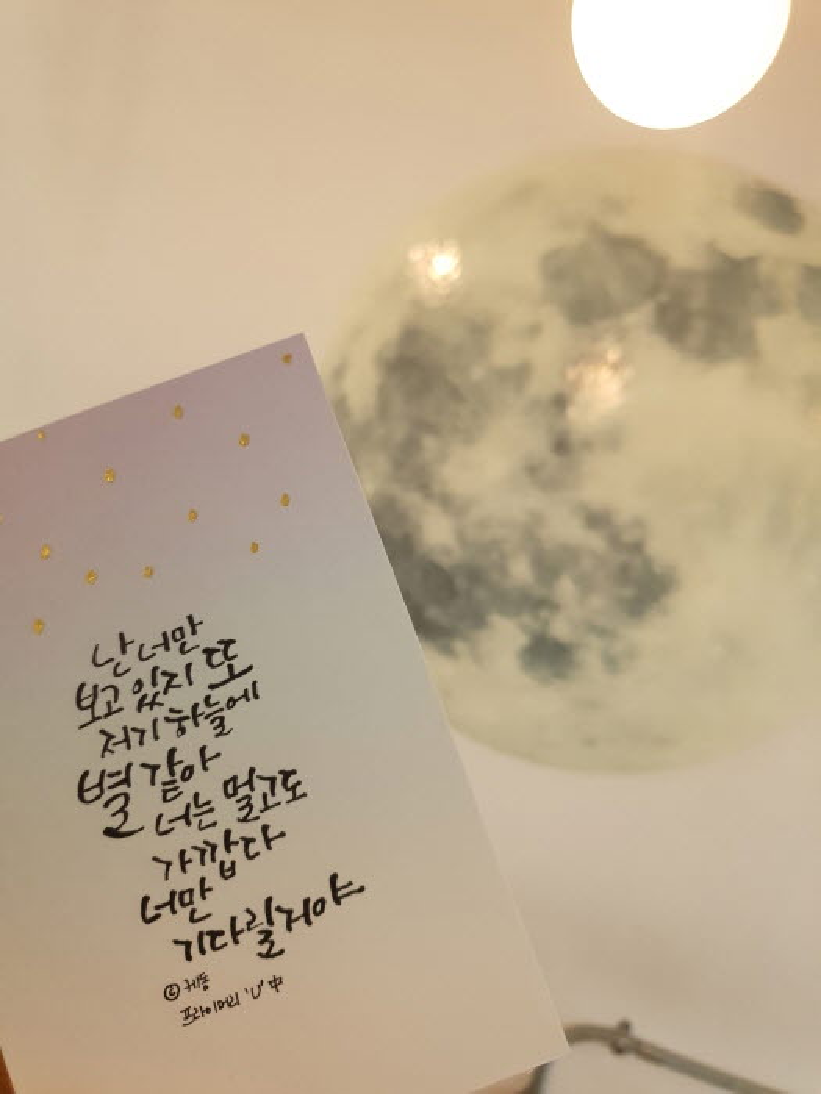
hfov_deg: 53.1
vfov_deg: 67.3
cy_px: 547
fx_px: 822
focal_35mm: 26
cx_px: 410
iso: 200
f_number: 1.5
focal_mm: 4.3
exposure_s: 1/60
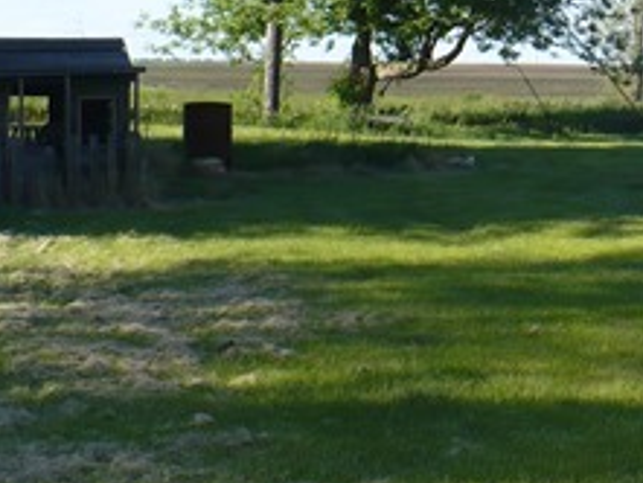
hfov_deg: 17.6
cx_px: 739
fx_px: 1989
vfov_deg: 13.8
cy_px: 102
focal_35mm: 107
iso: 100
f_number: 2.8
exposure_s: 1/800
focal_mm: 6.1
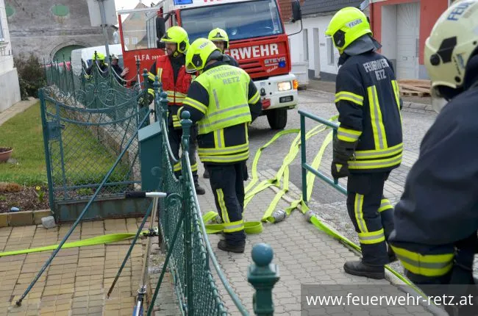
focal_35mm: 51
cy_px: 158
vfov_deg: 26.3
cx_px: 239
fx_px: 676
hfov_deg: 39.0
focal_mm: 34
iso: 200
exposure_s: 1/200
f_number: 7.1
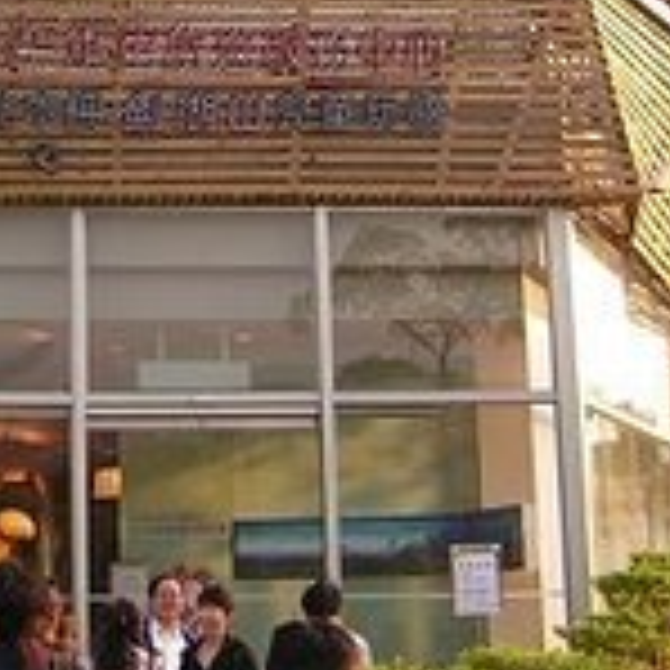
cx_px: -74
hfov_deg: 15.0
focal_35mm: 113
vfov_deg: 14.6
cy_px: -243
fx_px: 2474
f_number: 2.8
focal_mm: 6.3
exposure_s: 1/125
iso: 50
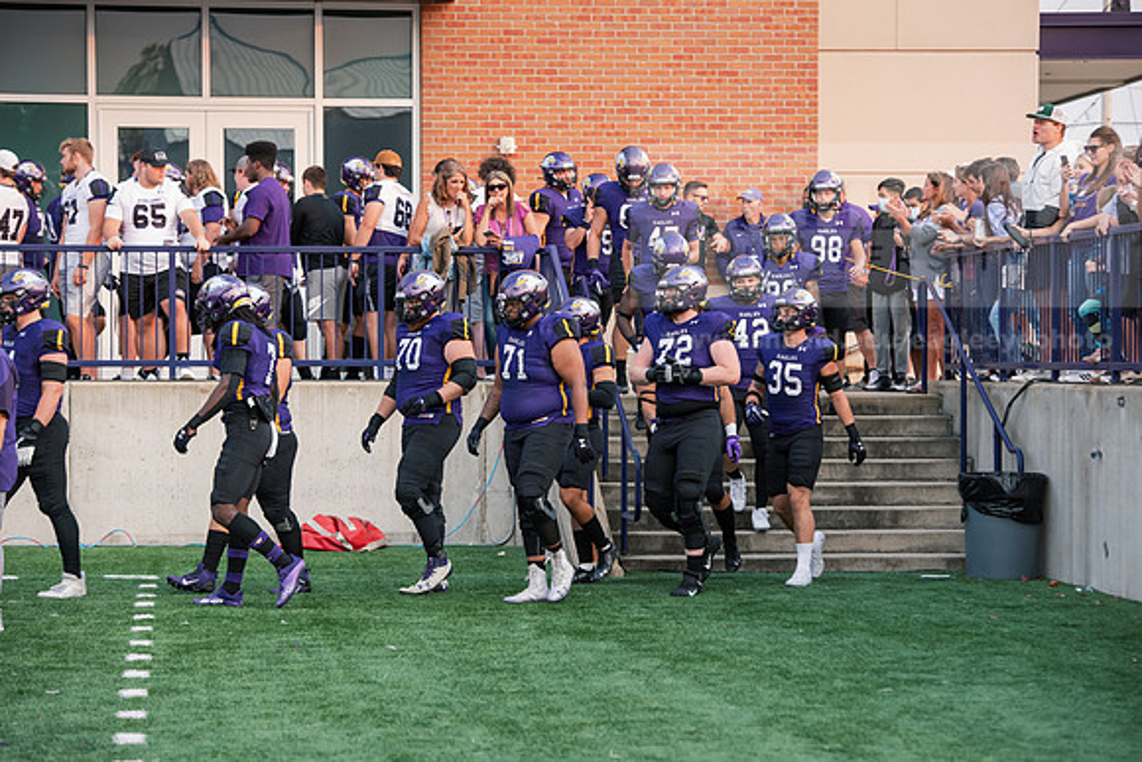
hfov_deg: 17.6
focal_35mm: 116
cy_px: 381
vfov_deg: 11.8
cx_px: 571
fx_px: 3680
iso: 800
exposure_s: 1/400
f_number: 4.5
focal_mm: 116
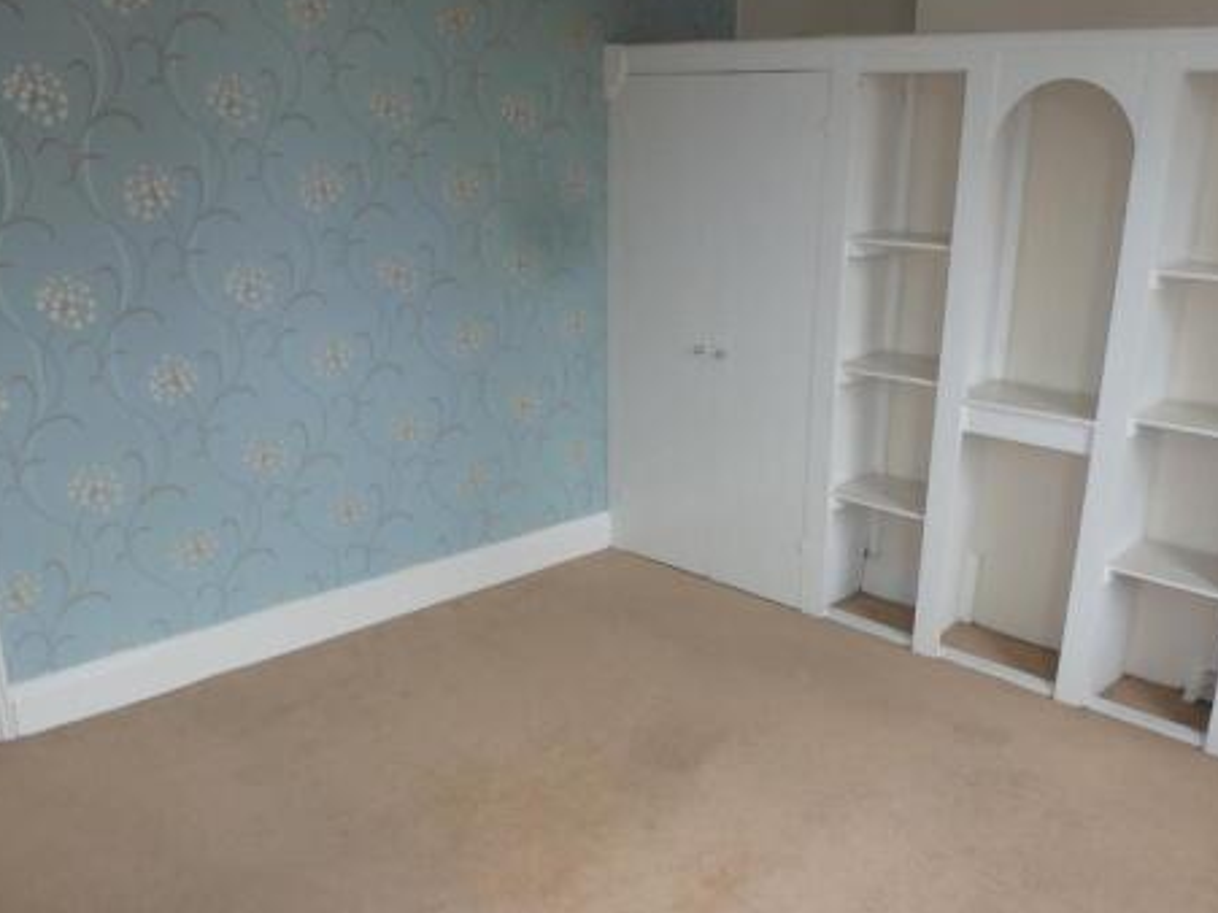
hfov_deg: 58.2
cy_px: 555
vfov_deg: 45.1
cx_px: 682
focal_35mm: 31
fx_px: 1090
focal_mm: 4.3
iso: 125
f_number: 3.3
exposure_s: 1/60
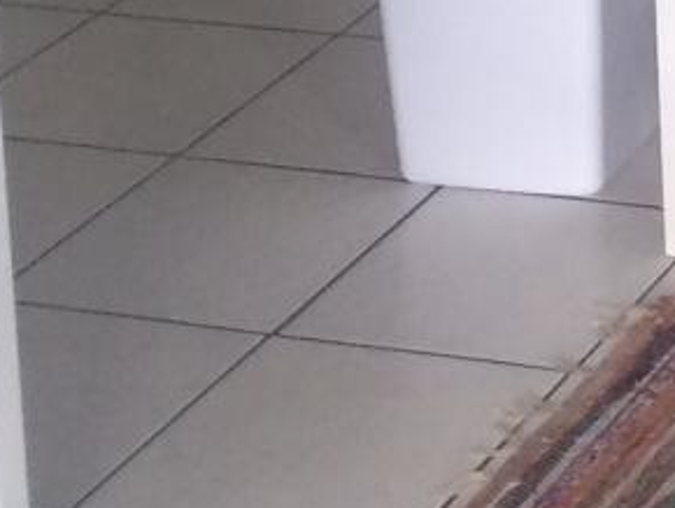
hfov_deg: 11.0
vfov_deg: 8.1
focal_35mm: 163
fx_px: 3181
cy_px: -851
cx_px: 1380
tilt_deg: -6.8
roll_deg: -1.3
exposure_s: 1/30
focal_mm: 4.15
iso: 40
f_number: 2.2
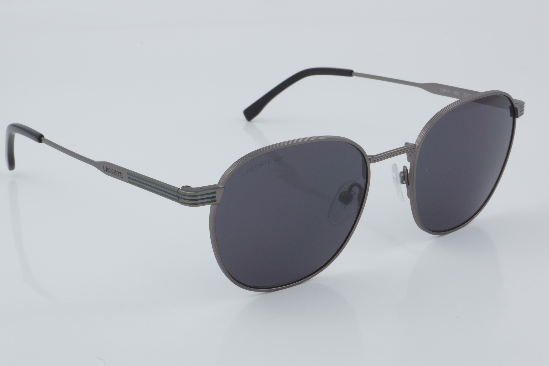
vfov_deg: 18.2
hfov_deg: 27.0
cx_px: 274
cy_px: 183
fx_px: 1144
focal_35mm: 75
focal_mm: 50
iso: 100
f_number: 32
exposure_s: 1/4
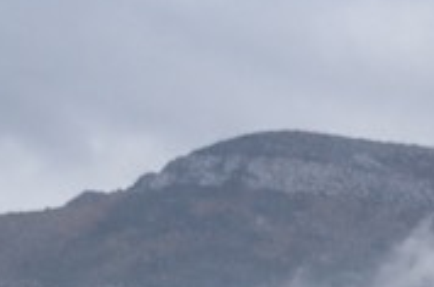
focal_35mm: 197
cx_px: 224
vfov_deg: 6.5
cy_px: 778
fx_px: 2371
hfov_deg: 10.5
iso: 500
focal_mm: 35
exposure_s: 1/200
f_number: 10
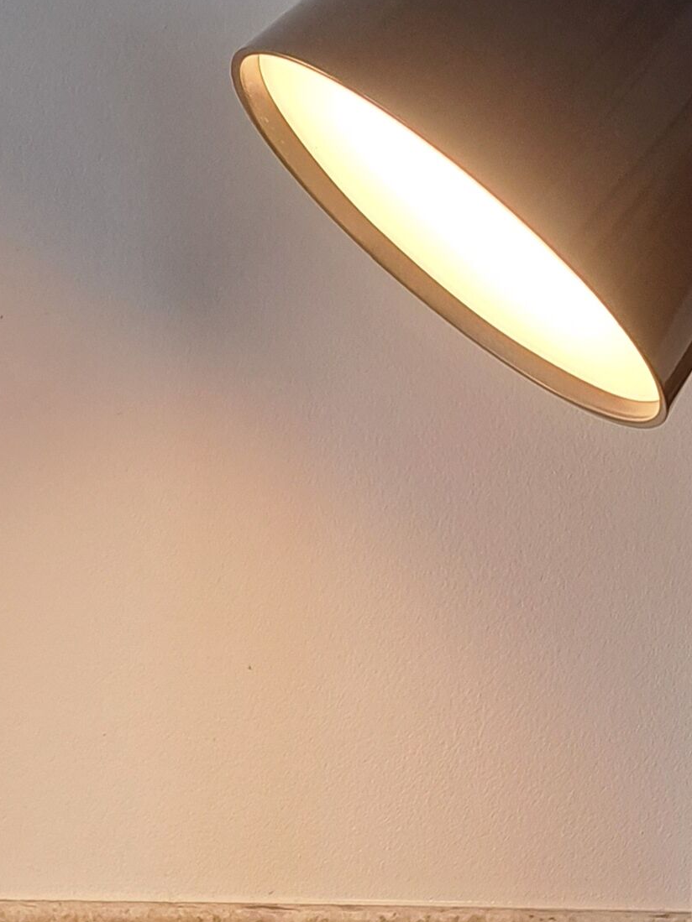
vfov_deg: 19.4
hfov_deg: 14.6
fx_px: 2693
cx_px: 213
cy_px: 629
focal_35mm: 101
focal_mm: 5.23
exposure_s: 1/100
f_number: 1.8
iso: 50
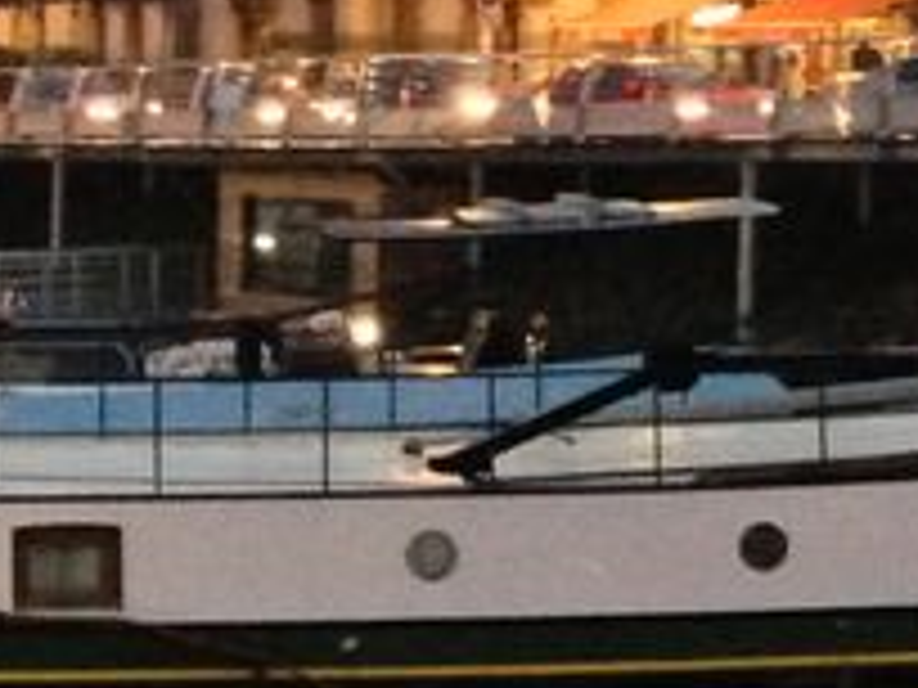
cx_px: -153
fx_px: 4296
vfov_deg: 9.2
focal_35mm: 162
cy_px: 301
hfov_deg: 12.0
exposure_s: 1/15
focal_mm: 4.13
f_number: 2.4
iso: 800
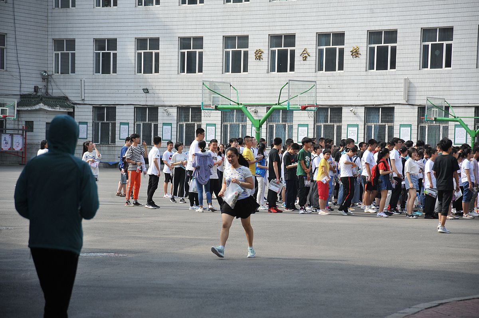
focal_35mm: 120
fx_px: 1595
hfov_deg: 17.1
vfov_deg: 11.4
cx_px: 240
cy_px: 159
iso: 640
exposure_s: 1/1000
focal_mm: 120
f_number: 5.6
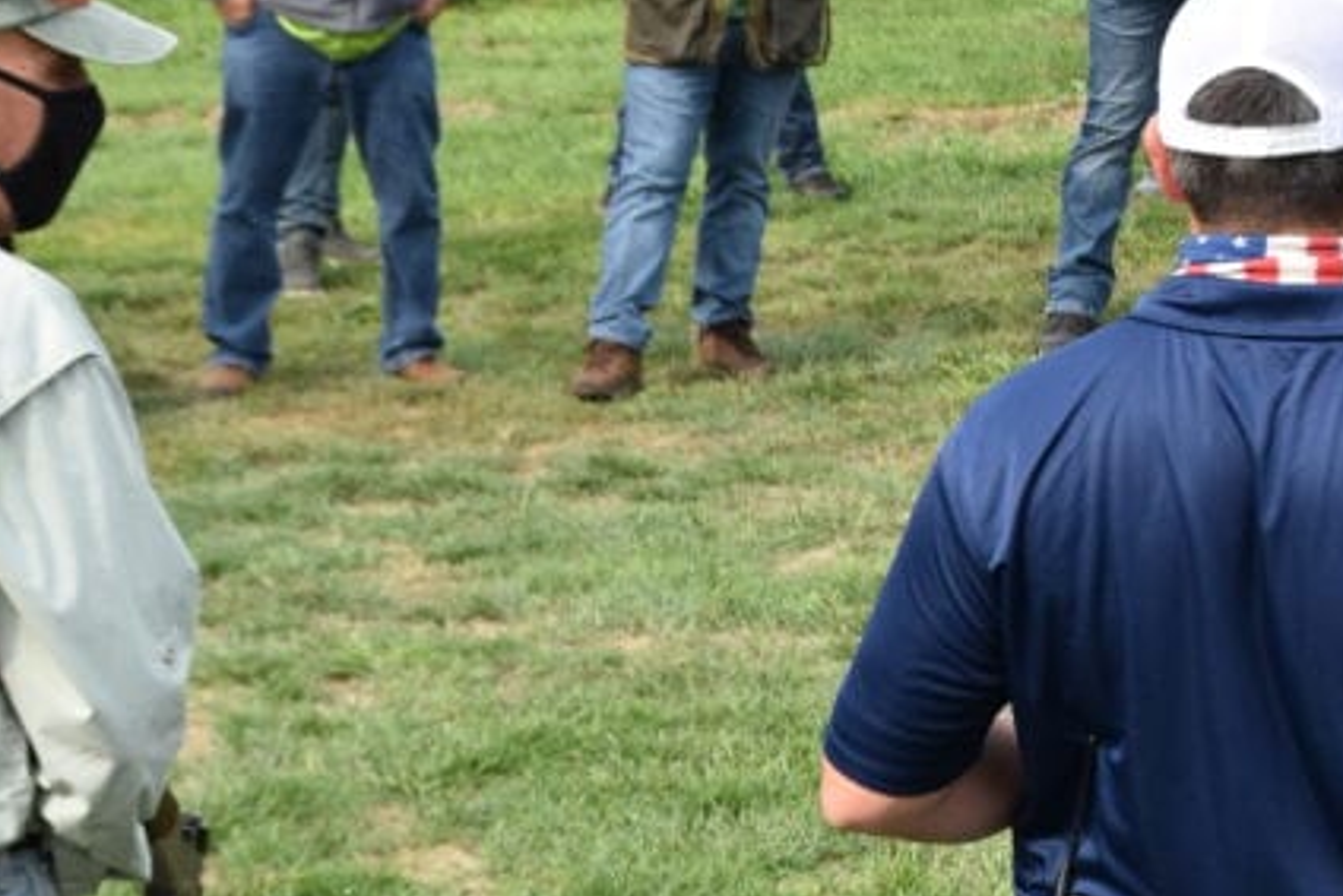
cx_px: 538
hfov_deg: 16.9
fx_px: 4515
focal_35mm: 121
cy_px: 738
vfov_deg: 11.3
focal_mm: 38
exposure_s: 1/250
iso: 220
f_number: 8
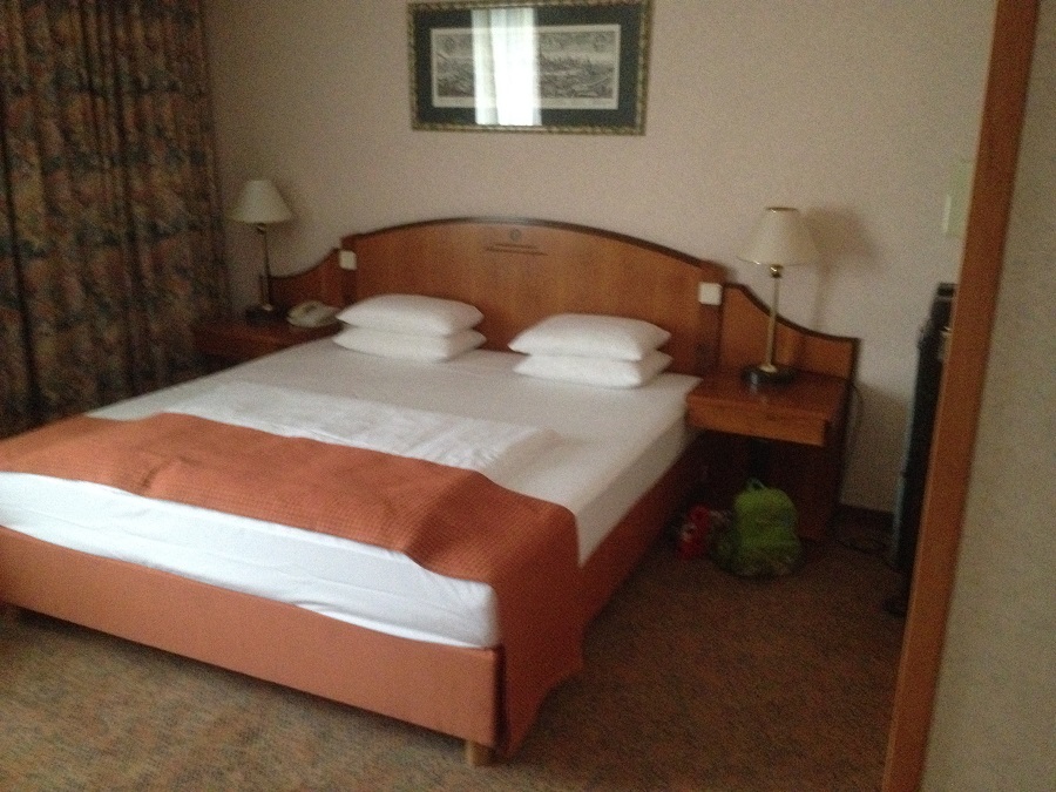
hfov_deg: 52.6
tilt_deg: -19.4
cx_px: 528
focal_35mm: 35
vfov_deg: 40.7
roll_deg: +0.1
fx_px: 1068
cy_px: 396
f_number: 2.4
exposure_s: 1/15
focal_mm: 4.28
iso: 640
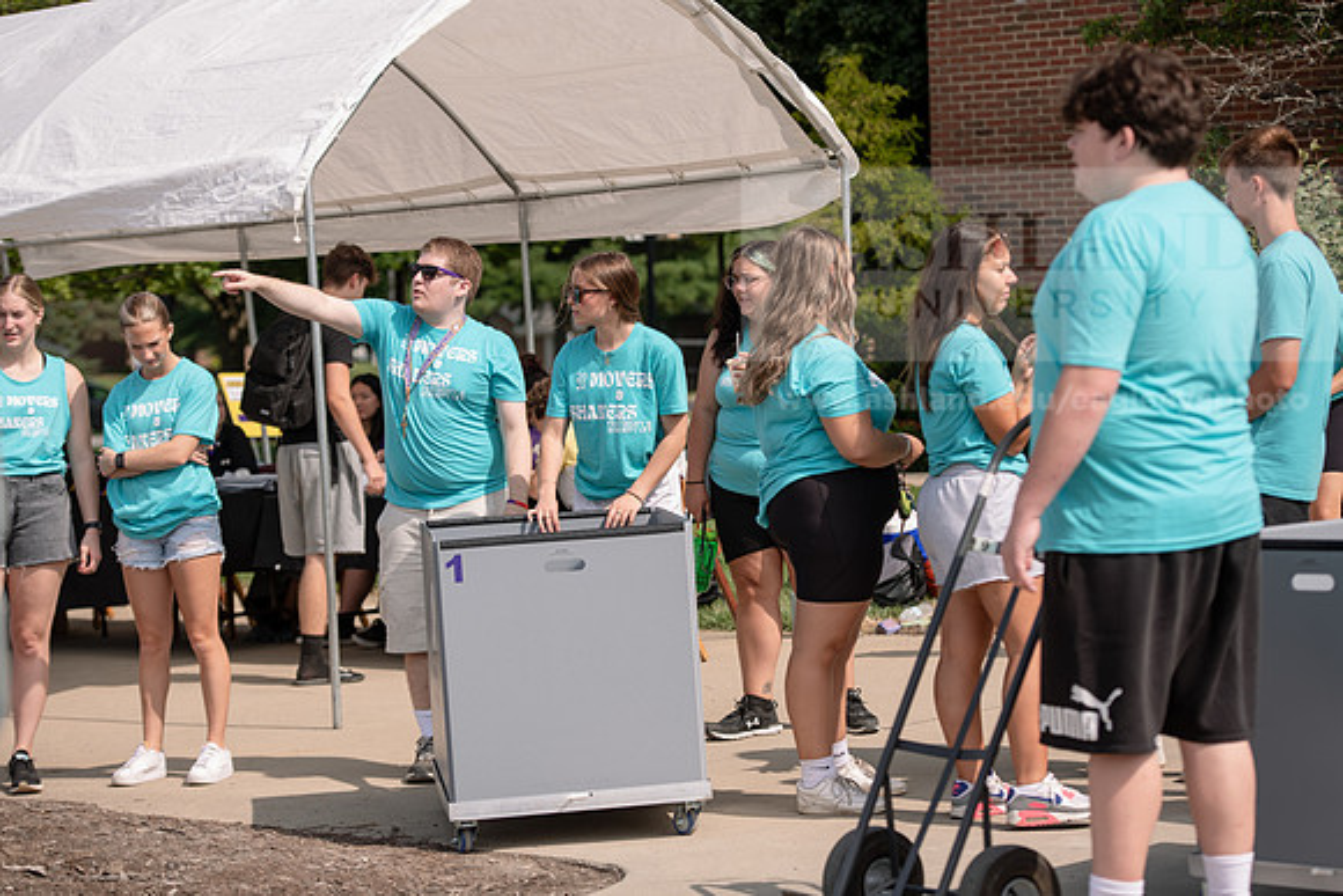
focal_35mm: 95
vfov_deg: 14.4
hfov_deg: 21.5
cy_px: 448
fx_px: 3545
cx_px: 672
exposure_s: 1/800
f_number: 3.5
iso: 64
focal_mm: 95
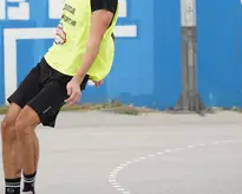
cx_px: 72
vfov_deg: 5.0
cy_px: 26
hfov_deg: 6.2
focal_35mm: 310
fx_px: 2220
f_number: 5
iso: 5000
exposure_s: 1/1000
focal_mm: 141
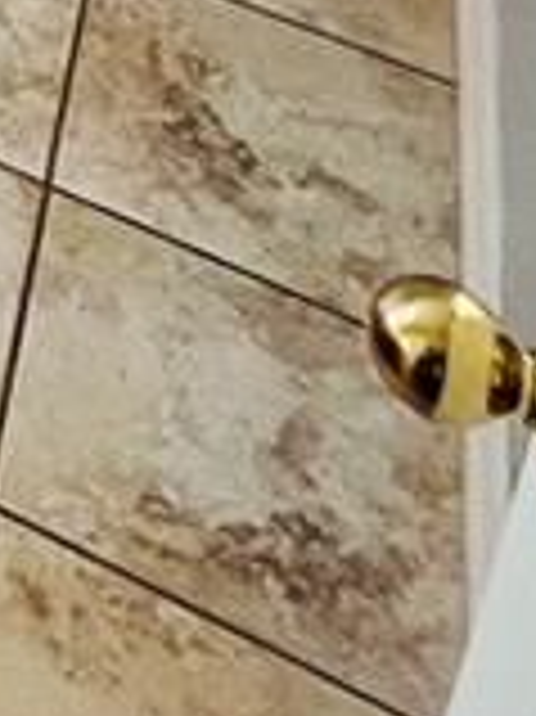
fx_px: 2026
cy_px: -1130
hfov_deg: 10.6
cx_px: -1054
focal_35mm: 98
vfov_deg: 13.2
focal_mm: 1.57
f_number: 1.8
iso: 80
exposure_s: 1/120
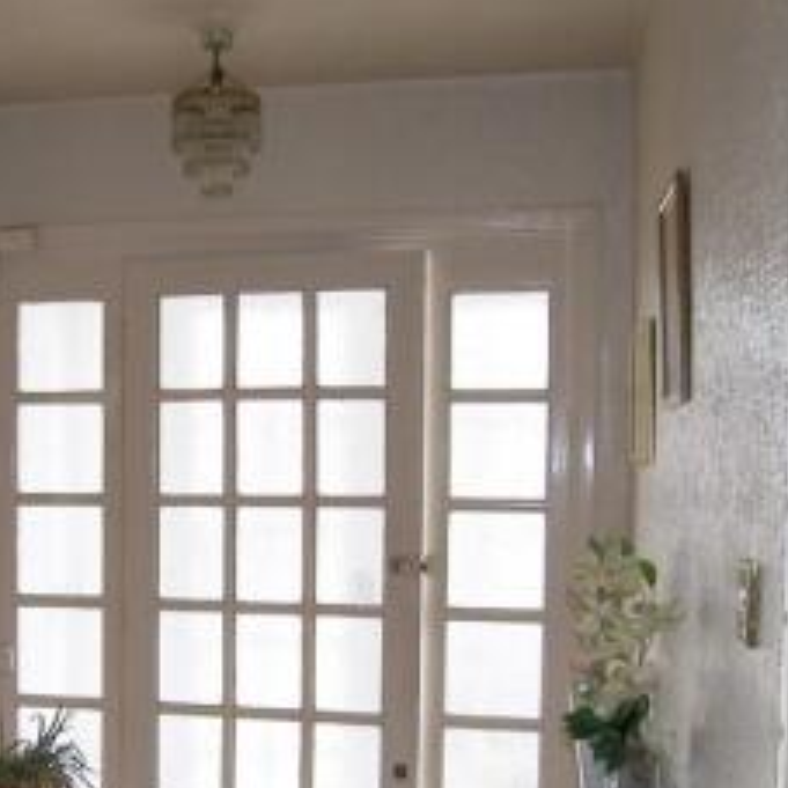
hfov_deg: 28.2
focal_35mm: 59
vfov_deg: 28.7
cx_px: 106
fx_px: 1520
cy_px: 564
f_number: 2.8
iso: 50
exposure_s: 1/80
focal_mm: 5.4
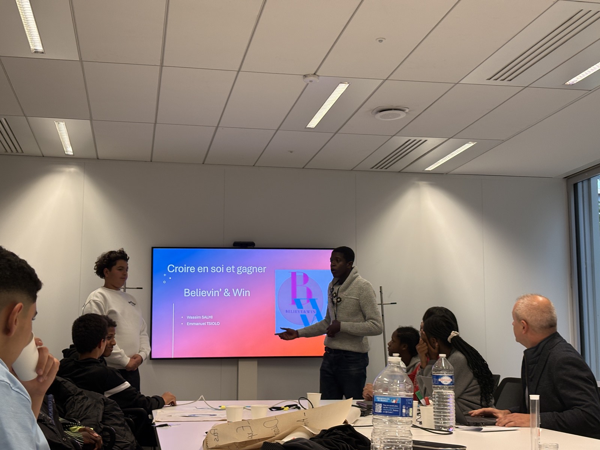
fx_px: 901
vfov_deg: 28.0
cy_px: 225
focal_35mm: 52
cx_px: 300
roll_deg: -0.7
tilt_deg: +8.4
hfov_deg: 36.8
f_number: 1.6
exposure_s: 1/50
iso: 50
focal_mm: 5.96
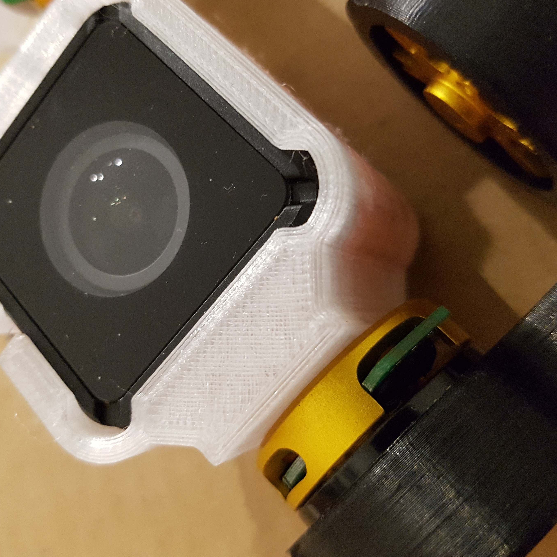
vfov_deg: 48.4
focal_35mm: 34
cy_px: 256
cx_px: 249
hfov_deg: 48.4
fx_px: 619
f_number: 1.7
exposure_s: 1/50
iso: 640
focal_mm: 4.2
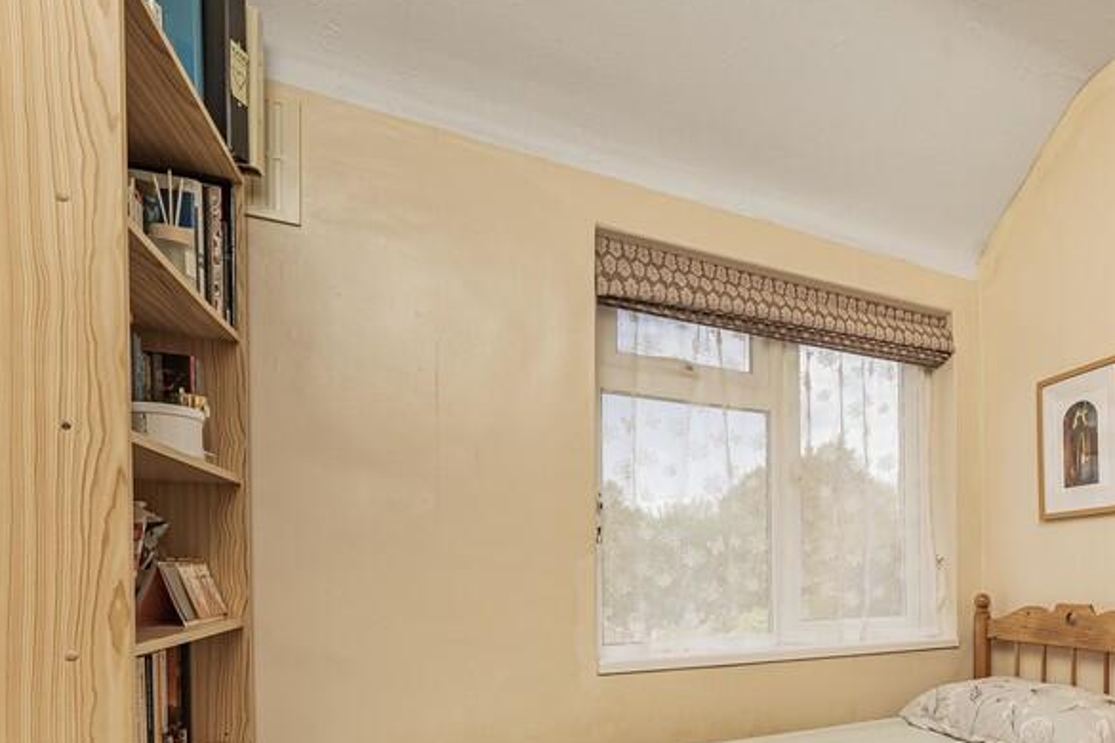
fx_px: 650
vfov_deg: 55.8
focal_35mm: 21
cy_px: 580
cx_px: 844
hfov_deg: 75.0
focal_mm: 12
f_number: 9
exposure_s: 1/250
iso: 320
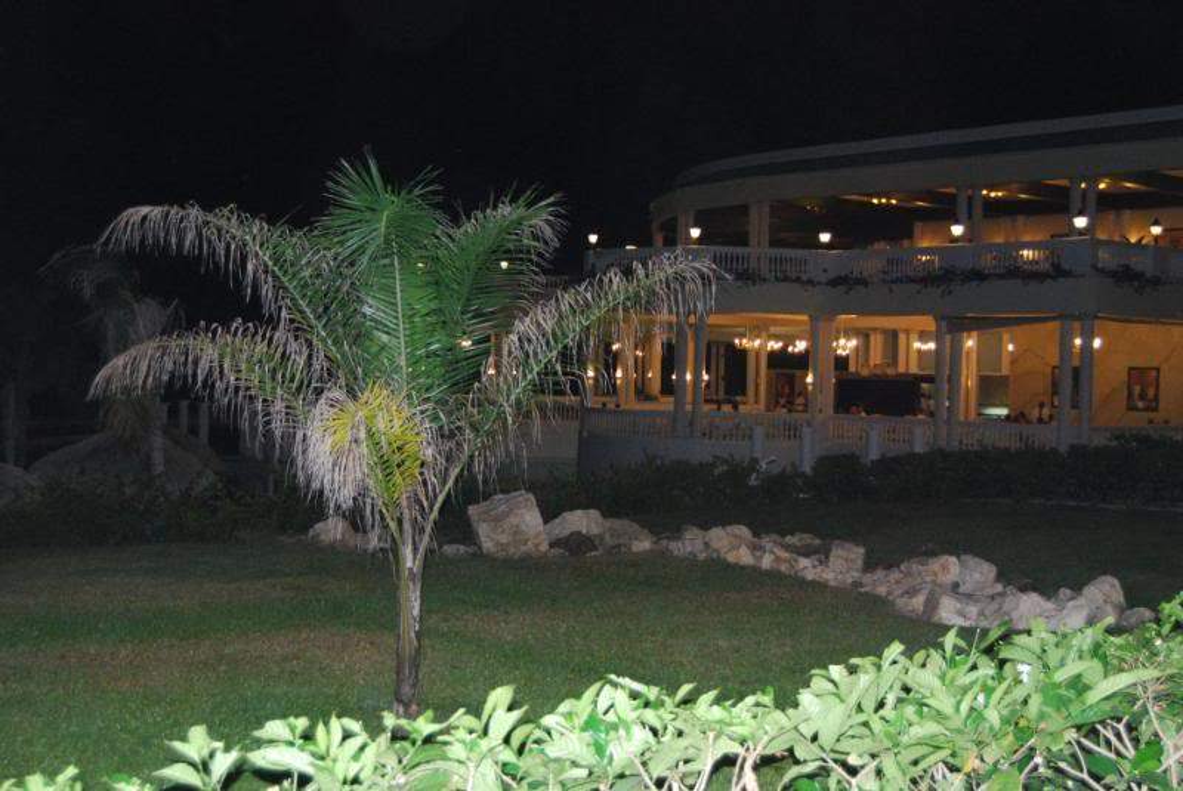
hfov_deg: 41.1
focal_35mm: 48
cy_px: 396
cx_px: 592
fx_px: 1579
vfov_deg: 28.1
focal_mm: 32
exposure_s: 1/60
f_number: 4.5
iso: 1600
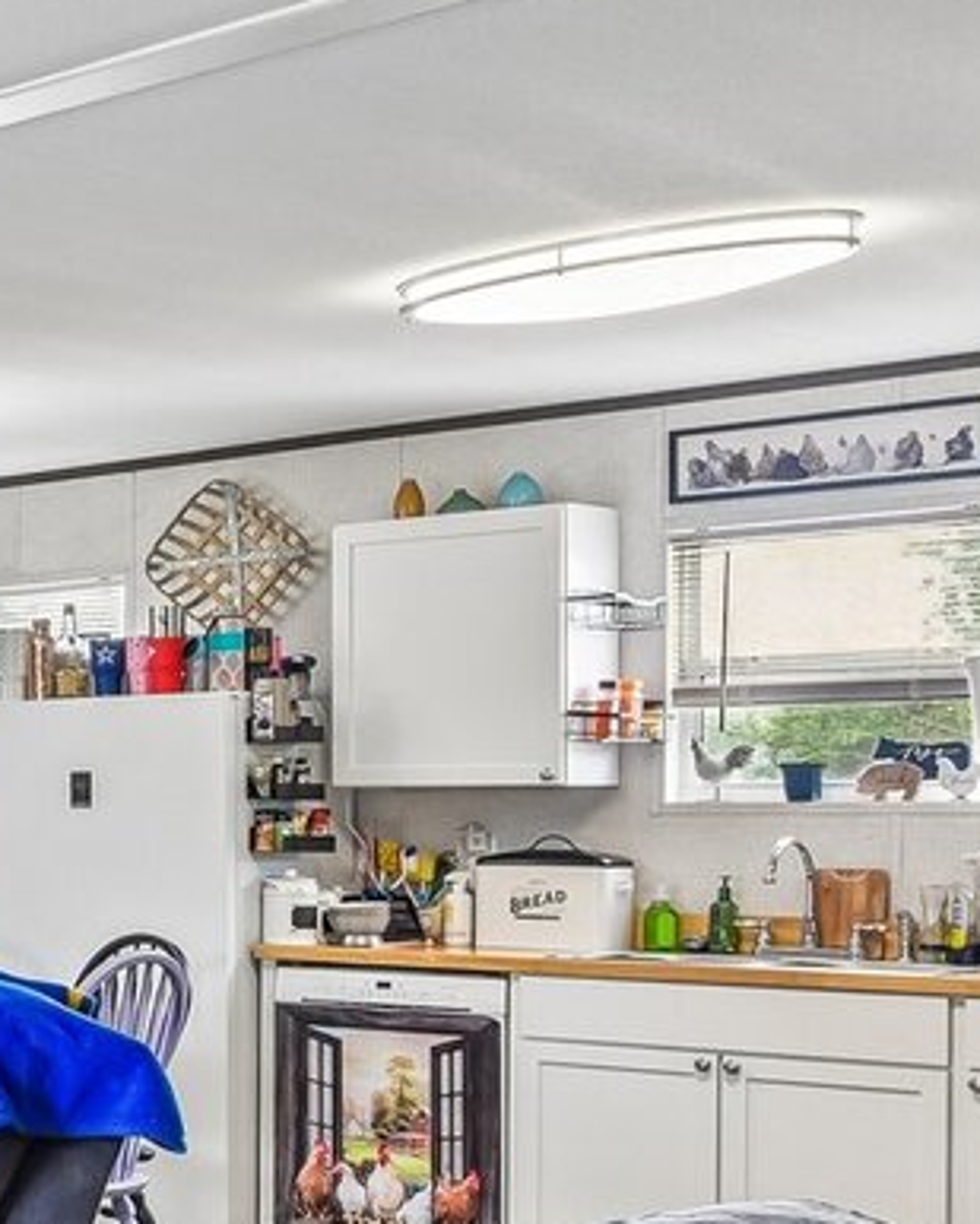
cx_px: -1075
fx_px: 2283
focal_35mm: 63
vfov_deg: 29.8
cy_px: 828
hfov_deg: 16.8
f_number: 8
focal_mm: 16
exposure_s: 1/15
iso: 2000
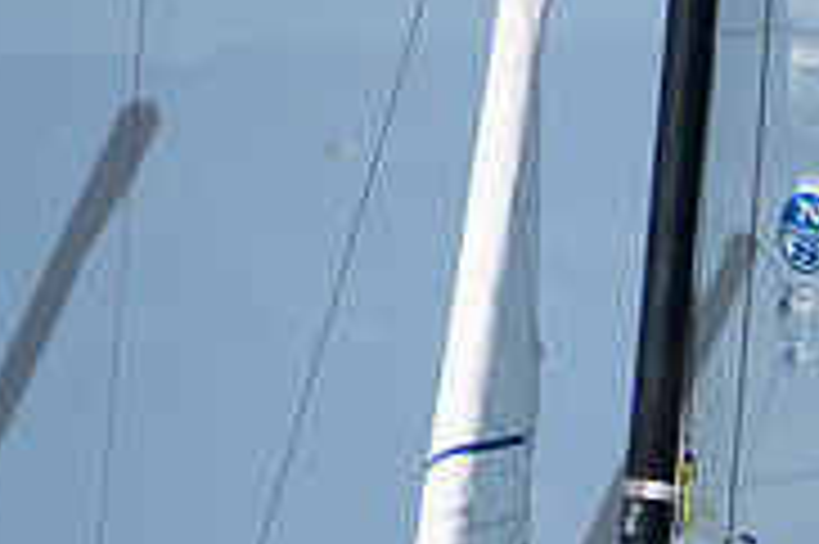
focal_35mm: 1269
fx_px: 28843
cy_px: 756
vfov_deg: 1.1
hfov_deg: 1.6
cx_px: 915
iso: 200
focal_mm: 230
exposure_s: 1/1000
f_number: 6.3
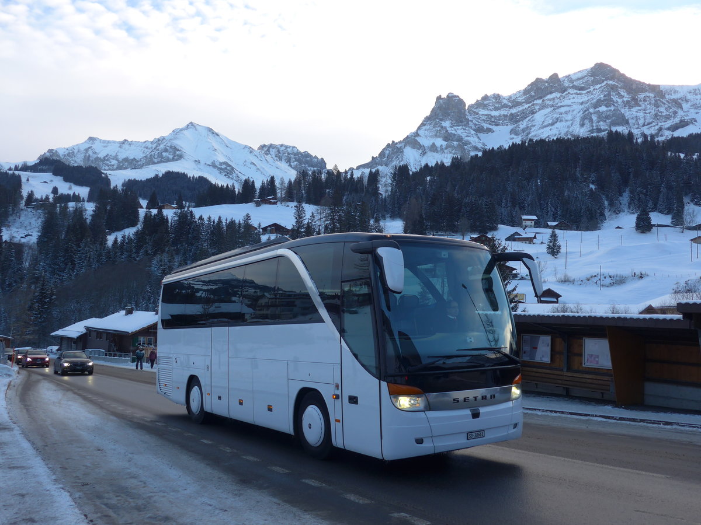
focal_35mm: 29
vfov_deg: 48.2
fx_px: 587
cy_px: 262
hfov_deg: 61.7
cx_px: 350
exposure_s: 1/320
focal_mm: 6
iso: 80
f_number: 2.8
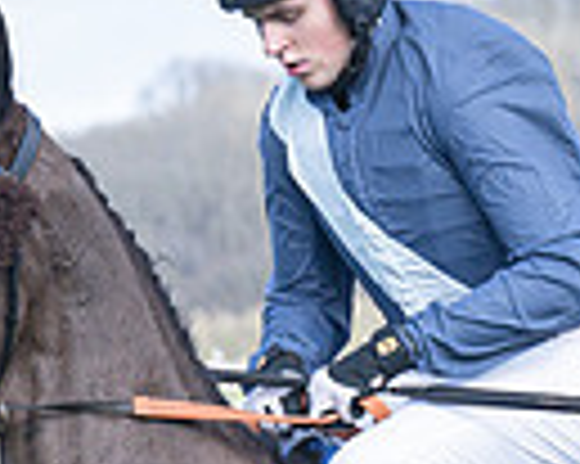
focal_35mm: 517
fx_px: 8868
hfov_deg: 3.7
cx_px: 562
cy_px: 811
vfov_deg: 3.0
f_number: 5
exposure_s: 1/640
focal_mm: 70
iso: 400
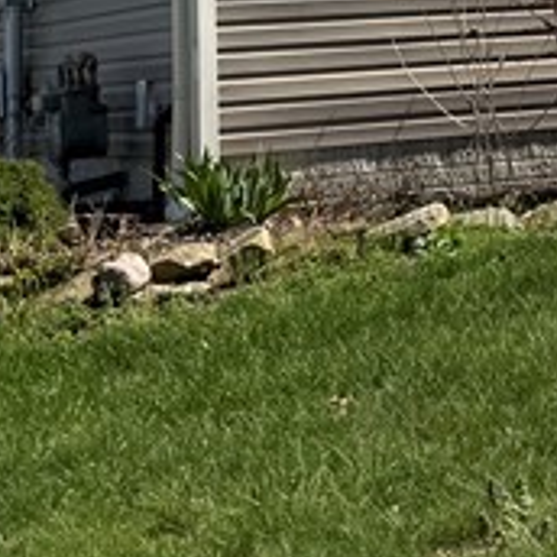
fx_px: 2294
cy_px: -382
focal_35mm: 126
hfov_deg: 13.4
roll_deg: +3.6
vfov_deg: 12.8
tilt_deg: +11.3
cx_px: 677
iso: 80
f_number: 1.78
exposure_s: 1/6173
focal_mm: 6.76
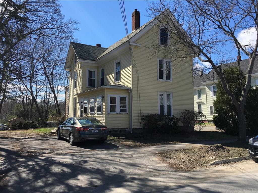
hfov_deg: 61.7
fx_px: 216
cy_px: 96
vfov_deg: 48.2
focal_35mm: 29
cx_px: 129
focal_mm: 4.15
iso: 25
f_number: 2.2
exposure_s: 1/1350
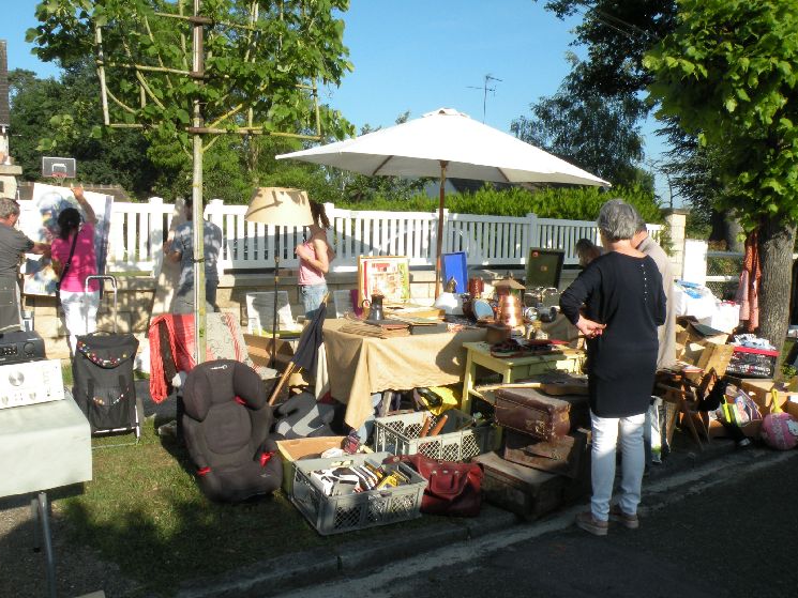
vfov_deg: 48.2
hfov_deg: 61.6
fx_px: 669
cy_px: 320
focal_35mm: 29
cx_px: 377
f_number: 8
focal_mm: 4.7
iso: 100
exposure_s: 1/125
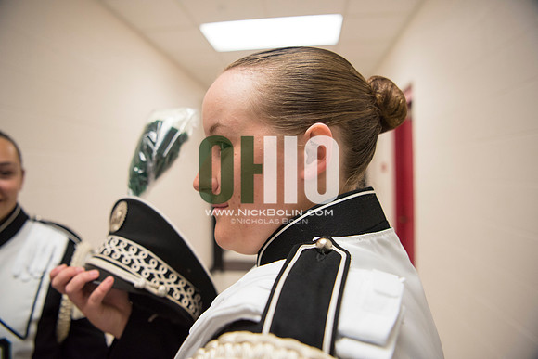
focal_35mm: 24
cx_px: 269
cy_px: 180
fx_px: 359
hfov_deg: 73.7
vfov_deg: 53.2
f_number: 3.2
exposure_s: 1/320
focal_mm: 24
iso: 2000
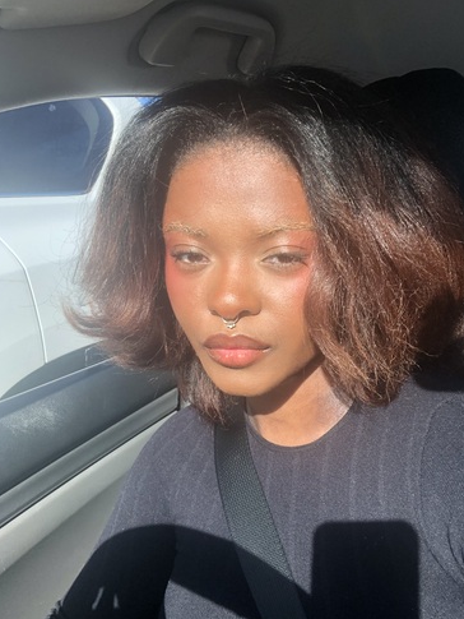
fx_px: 590
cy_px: 318
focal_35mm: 33
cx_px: 231
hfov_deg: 43.0
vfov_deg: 55.3
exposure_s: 1/270
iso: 20
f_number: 2.2
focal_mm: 2.87
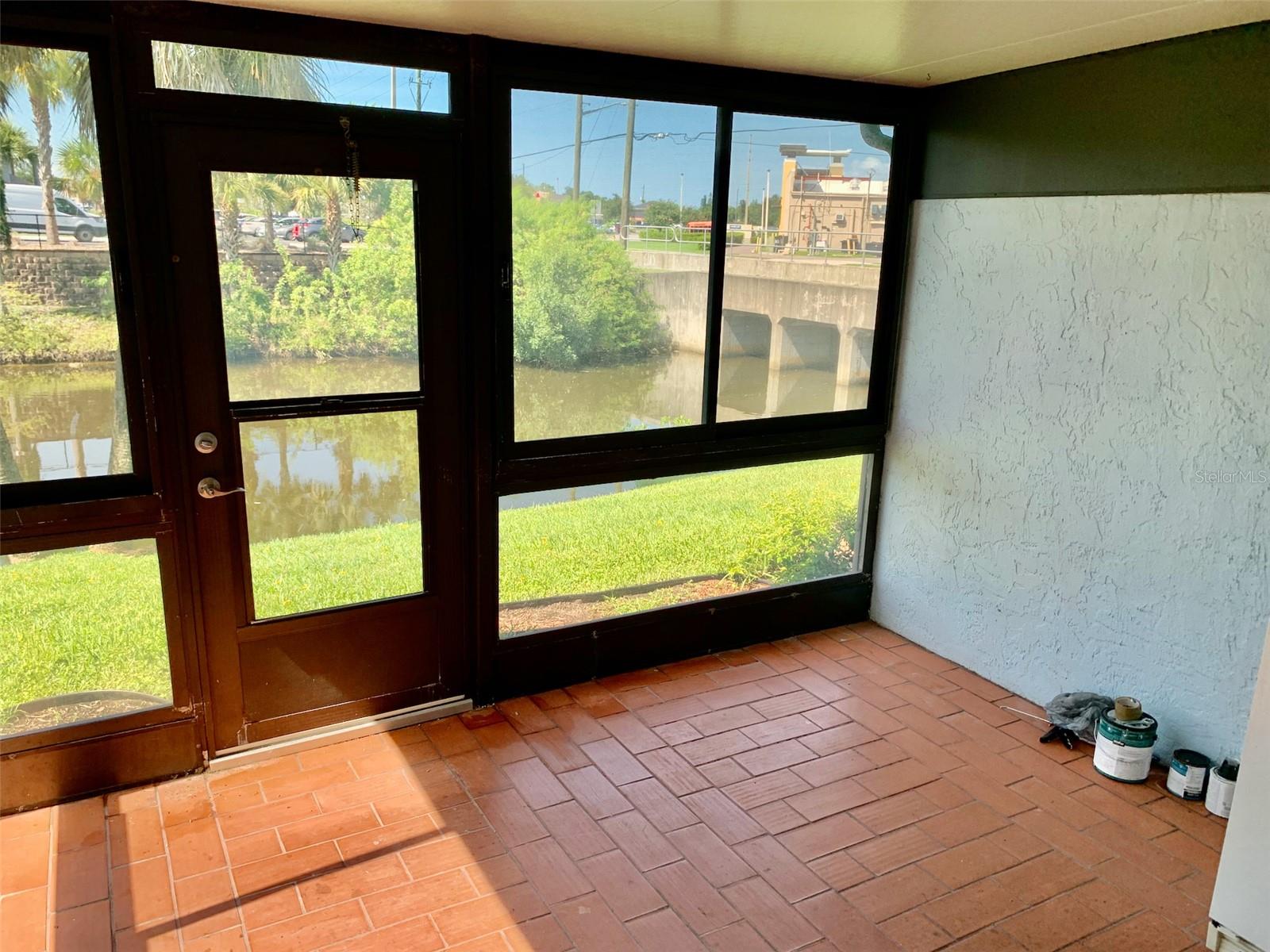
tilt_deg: -14.1
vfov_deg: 53.1
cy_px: 476
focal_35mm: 26
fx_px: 954
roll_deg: -1.0
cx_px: 635
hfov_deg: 67.3
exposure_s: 1/122
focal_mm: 4.25
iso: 32
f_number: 1.8
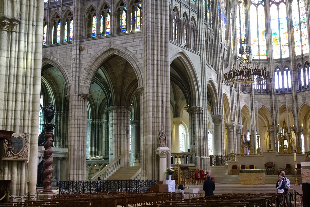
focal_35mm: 49
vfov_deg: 27.5
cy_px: 104
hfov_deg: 40.3
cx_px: 155
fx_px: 422
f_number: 2.8
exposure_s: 1/25
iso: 800
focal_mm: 17.83
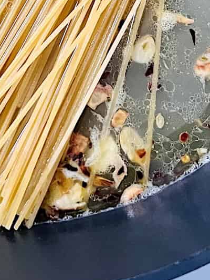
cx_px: 13
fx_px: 631
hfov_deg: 18.5
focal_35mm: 78
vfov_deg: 22.4
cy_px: -83
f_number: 1.5
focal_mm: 5.7
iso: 250
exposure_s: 1/60
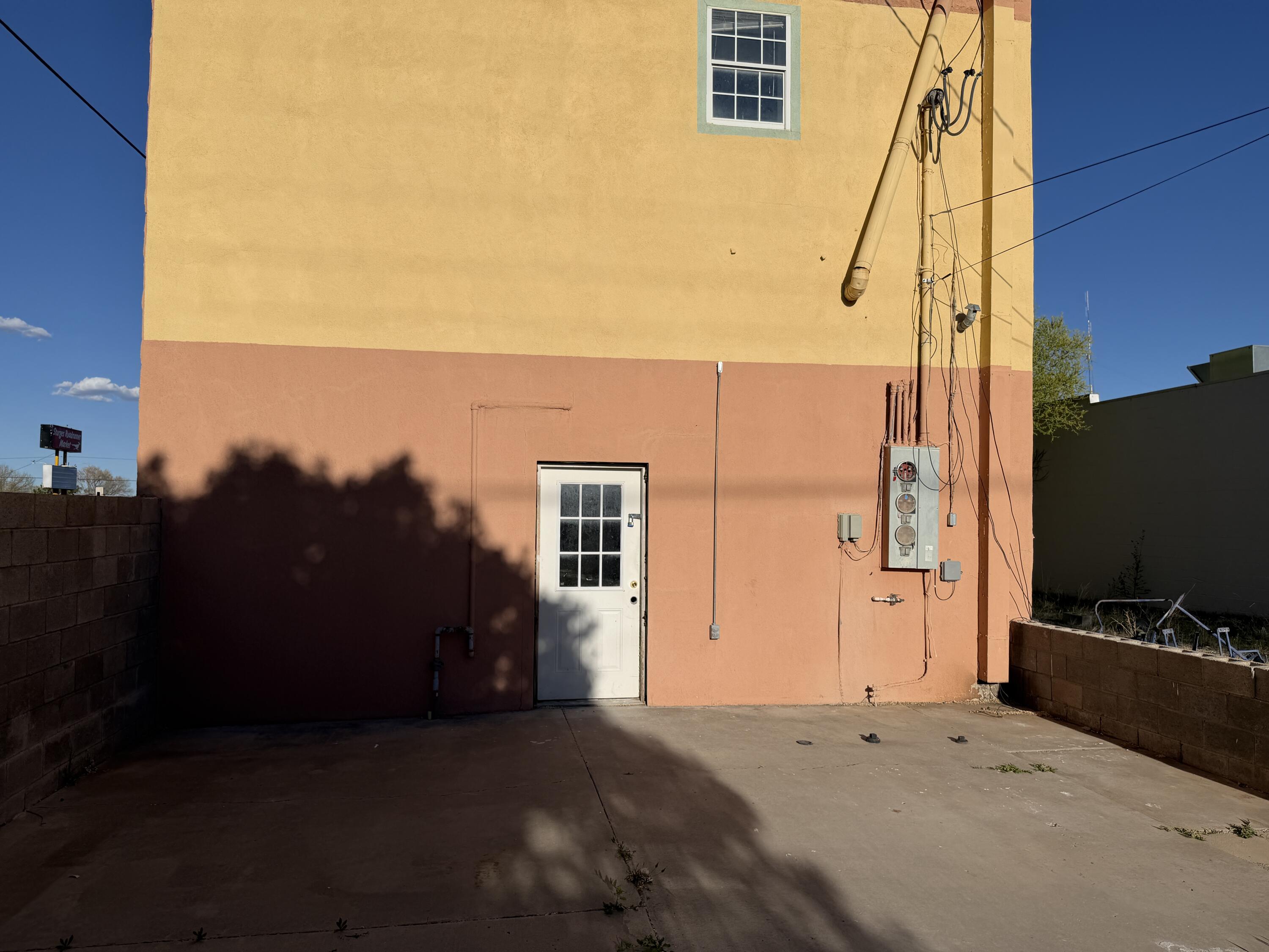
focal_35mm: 24
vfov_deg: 56.8
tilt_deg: +0.4
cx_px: 634
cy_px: 476
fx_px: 880
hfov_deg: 71.6
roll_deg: +2.3
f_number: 1.78
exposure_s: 1/11905
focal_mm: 6.76
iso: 80
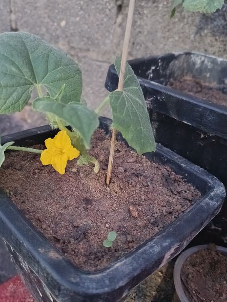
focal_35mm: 31
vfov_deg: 58.3
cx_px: 97
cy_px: 148
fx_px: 271
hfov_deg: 45.4
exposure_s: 1/10
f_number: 1.7
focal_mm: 5.24
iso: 13675
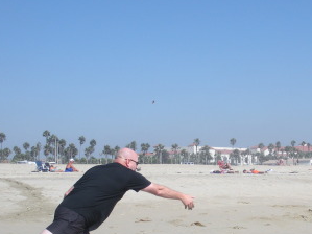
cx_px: 277
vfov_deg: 19.1
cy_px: 146
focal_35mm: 77
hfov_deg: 24.7
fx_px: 694
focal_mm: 6.3
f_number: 3.5
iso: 64
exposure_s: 1/833
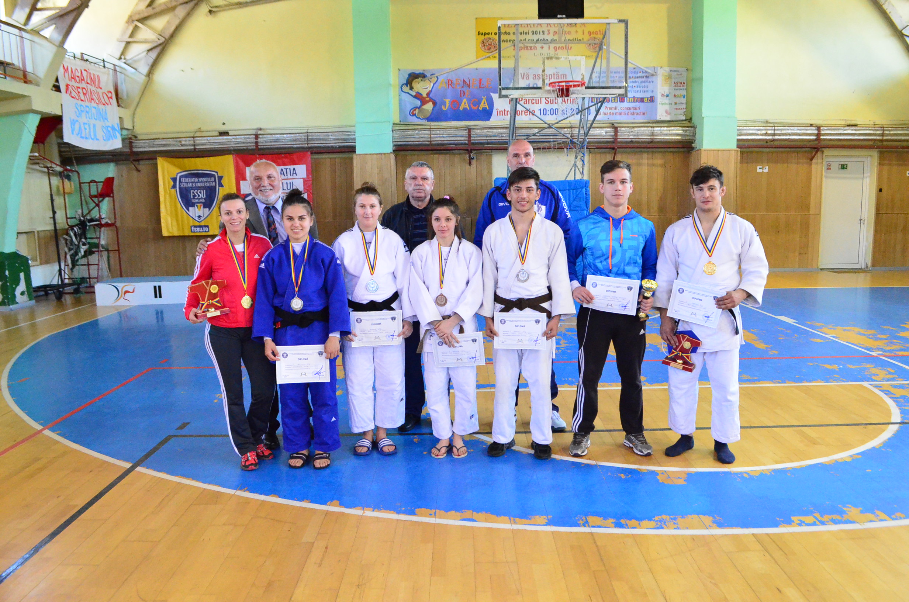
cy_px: 301
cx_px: 454
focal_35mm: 27
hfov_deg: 67.5
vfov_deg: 47.7
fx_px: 680
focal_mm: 18
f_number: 5
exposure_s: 1/160
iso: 6400
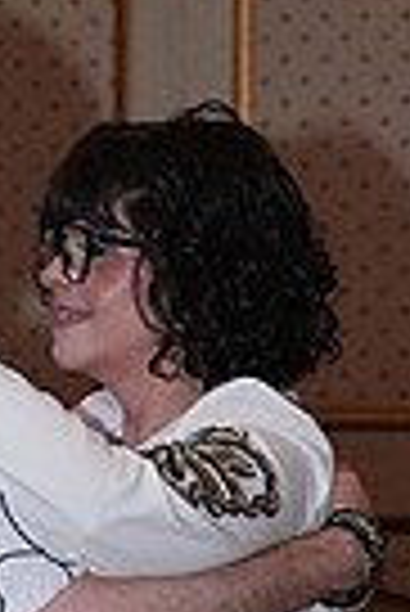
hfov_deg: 4.5
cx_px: 133
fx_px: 5214
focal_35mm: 306
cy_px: 1026
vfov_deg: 6.6
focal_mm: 48
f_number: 4
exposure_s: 1/200
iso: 5000
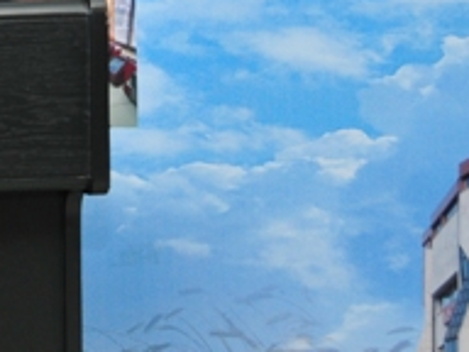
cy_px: -99
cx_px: -213
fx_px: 1891
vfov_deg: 10.4
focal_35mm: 140
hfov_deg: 13.4
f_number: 5.6
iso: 400
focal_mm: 29
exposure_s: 1/60
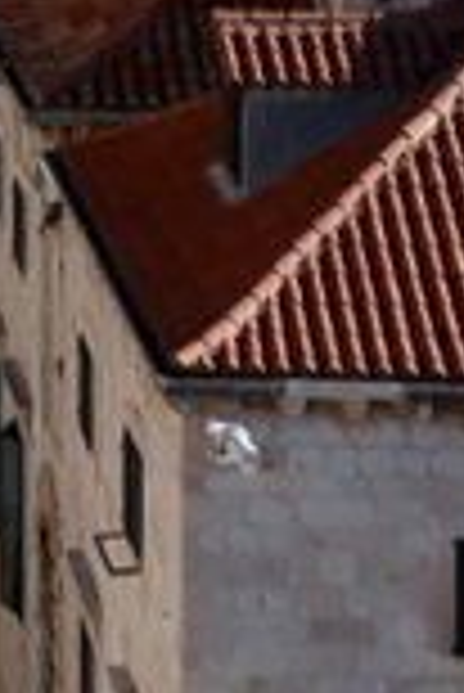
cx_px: -378
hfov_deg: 6.9
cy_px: -540
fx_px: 3761
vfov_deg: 10.0
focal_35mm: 195
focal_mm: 18.17
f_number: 3.3
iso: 800
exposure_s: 1/13000
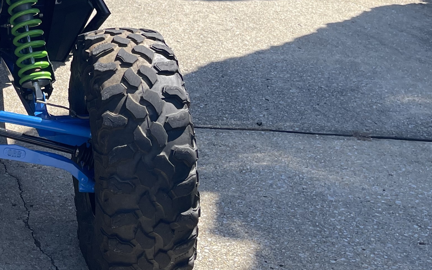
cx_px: -66
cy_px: -18
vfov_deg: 18.2
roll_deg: -0.3
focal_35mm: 69
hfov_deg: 26.9
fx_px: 812
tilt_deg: -13.6
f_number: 1.6
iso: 32
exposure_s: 1/1642
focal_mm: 5.1
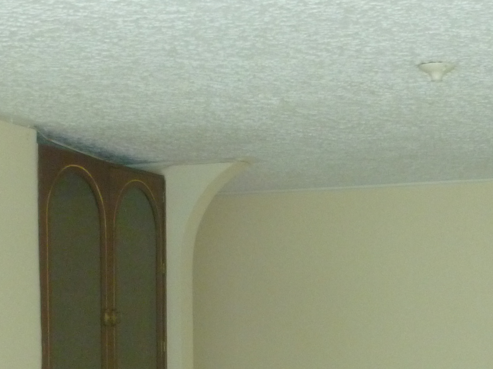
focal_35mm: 89
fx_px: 1267
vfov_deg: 15.8
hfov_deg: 22.0
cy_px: 464
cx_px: 280
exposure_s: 1/60
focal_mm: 5
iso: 250
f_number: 3.3
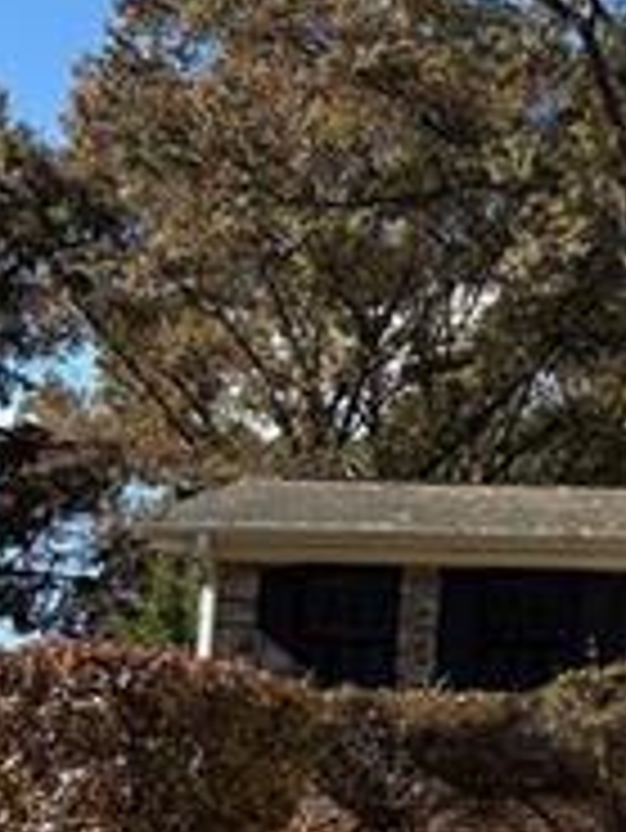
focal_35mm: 108
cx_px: 1135
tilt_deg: +11.9
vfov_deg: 18.1
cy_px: 558
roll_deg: +0.1
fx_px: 2601
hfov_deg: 12.5
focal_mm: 5.96
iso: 50
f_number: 1.6
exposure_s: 1/2075
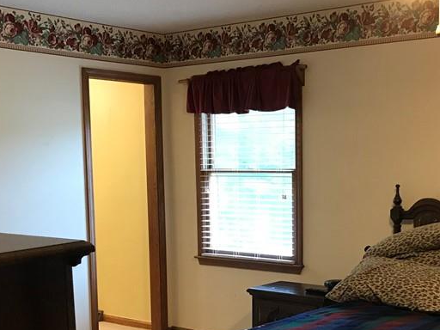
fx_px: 712
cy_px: 258
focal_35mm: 56
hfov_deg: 34.1
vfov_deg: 25.7
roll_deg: +0.4
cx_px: 290
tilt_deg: -6.4
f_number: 1.8
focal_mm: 3.99
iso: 50
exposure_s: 1/15
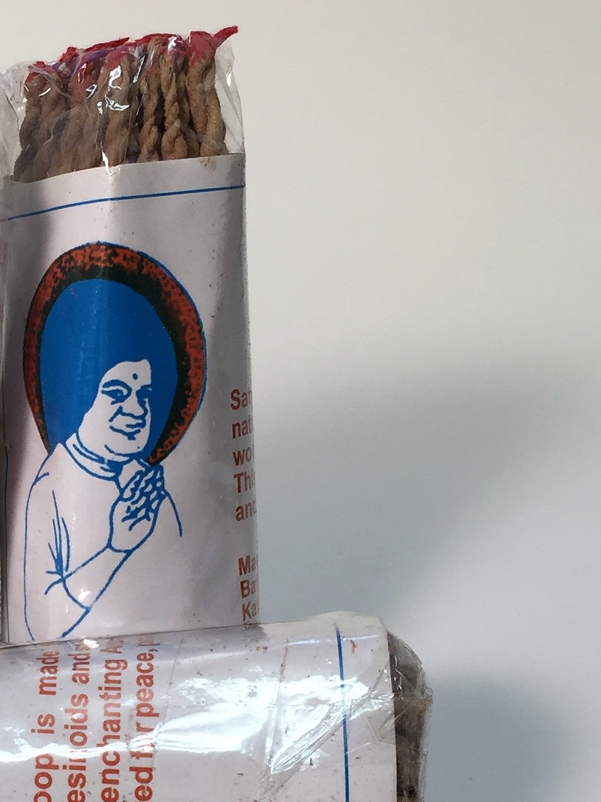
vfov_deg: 26.8
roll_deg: -0.6
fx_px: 1667
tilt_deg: -22.6
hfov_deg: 19.8
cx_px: -13
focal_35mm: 72
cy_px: 551
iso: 32
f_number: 2.2
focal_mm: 4.15
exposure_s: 1/100
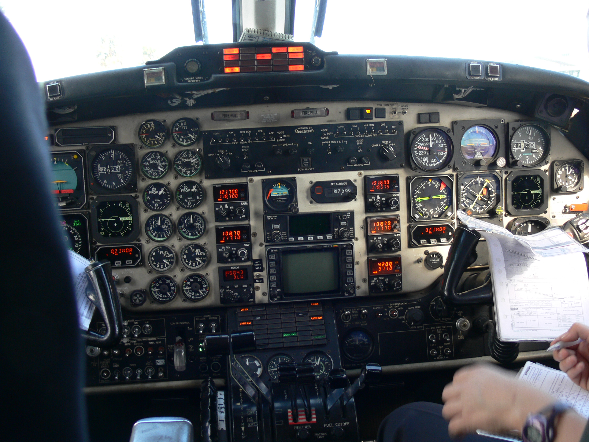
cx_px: 304
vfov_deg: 35.1
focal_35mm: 41
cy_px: 219
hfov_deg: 45.8
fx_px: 698
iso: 80
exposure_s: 1/30
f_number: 2.8
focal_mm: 7.4
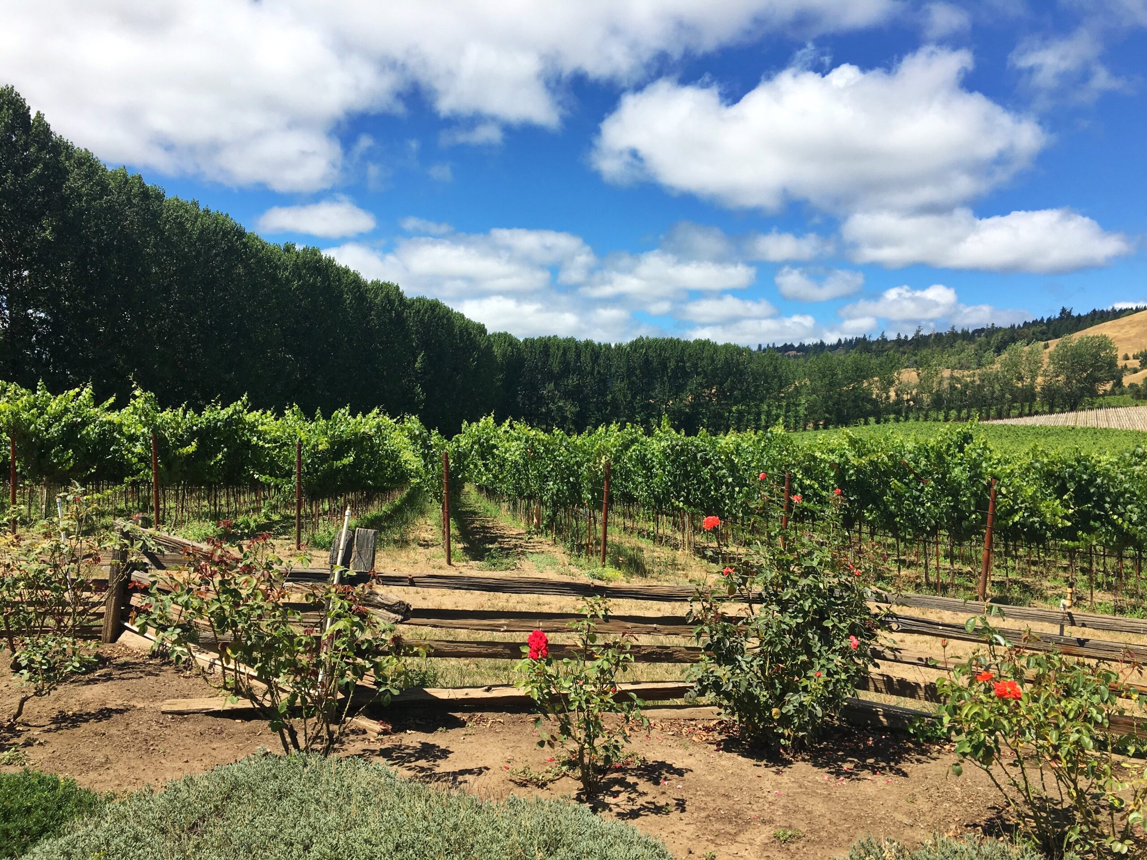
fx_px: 961
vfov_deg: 48.2
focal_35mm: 29
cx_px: 574
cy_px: 430
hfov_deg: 61.7
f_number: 2.2
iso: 25
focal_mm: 4.15
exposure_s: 1/1672
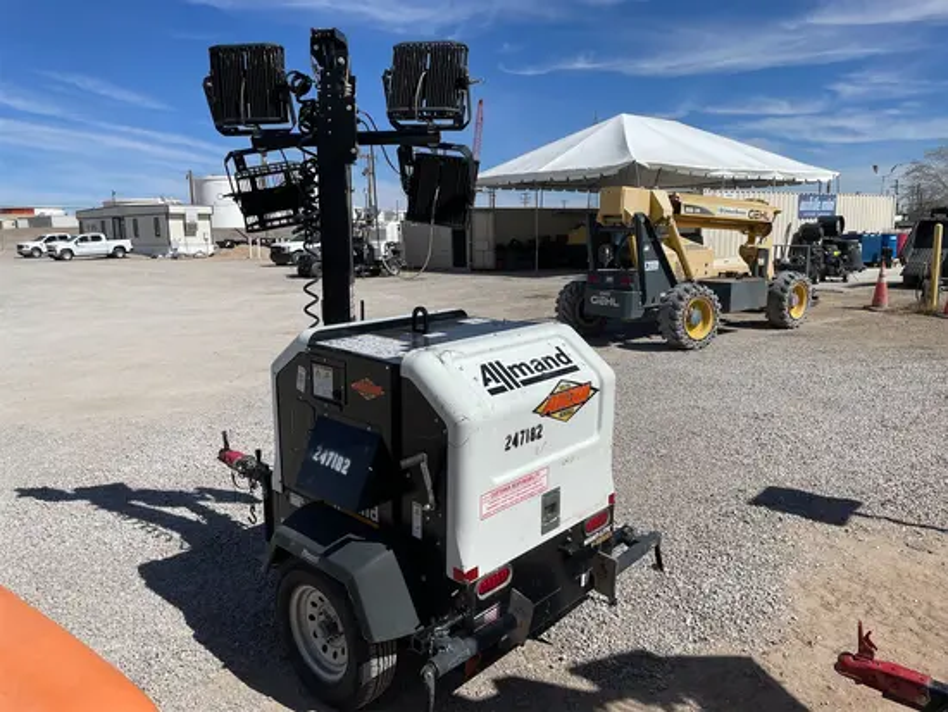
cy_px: 356
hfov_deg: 67.3
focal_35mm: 26
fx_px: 712
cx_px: 474
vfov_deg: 53.1
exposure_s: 1/8403
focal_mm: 4.2
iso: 32
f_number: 1.6
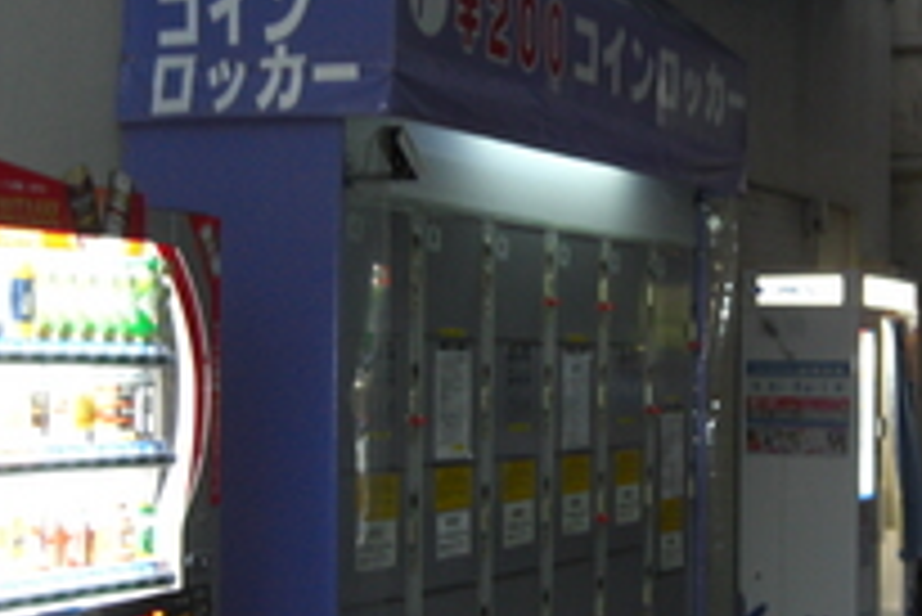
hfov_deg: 25.9
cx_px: 706
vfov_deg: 17.7
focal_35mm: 77
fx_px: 1973
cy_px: 355
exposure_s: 1/30
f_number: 2.8
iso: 200
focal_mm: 7.9
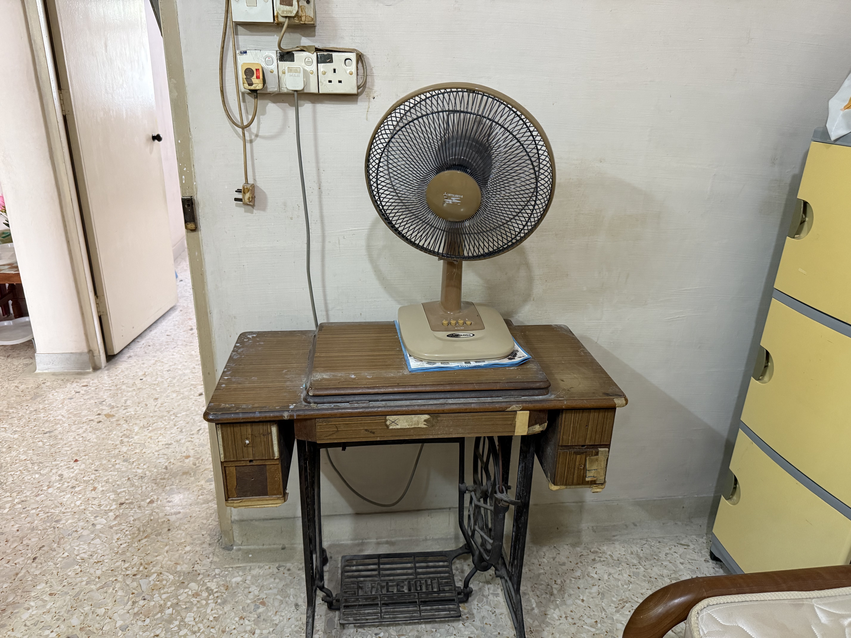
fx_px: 590
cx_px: 426
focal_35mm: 24
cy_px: 319
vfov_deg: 56.8
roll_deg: -1.0
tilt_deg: -20.5
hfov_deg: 71.6
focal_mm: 6.76
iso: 400
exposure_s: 1/50
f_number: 1.78
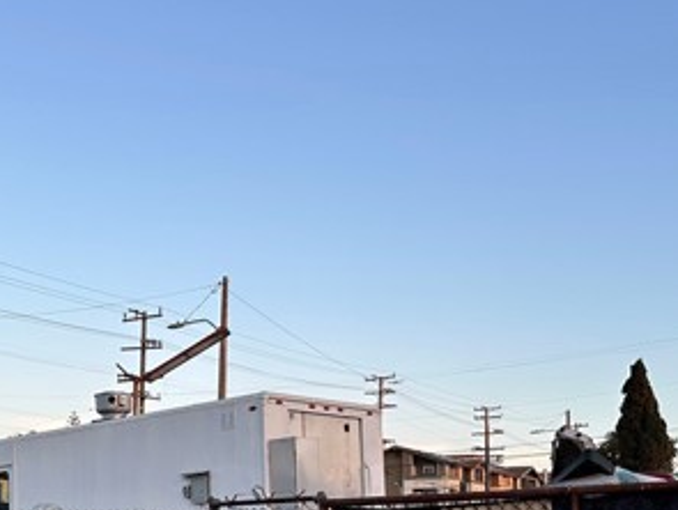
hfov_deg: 36.4
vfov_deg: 27.0
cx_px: 232
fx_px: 1020
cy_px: 469
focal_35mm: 52
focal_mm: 6.86
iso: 80
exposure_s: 1/482
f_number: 1.78
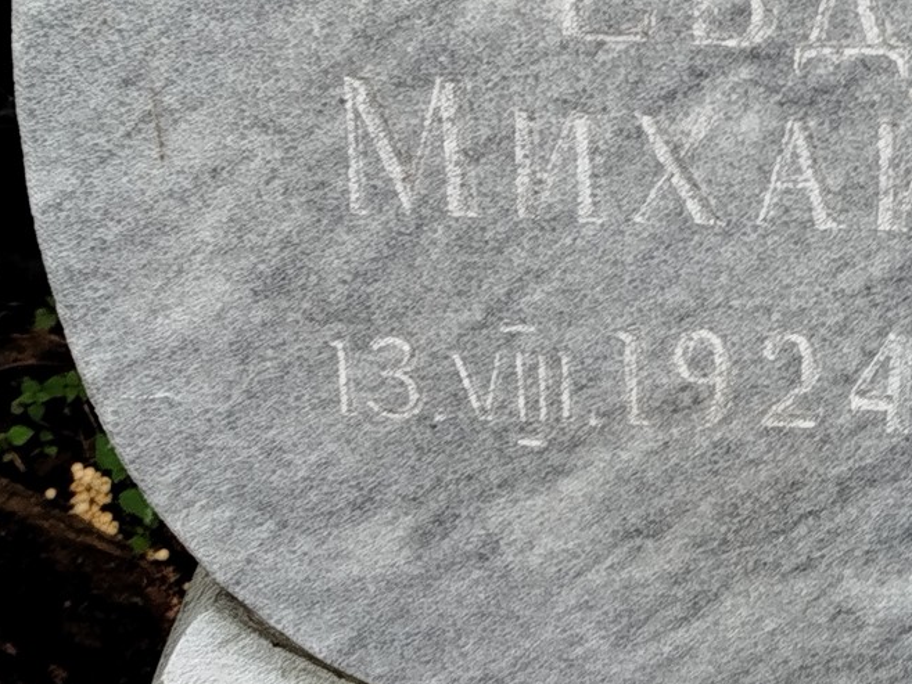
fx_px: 2767
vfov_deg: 14.0
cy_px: 101
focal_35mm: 105
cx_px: 857
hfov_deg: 18.3
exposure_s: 1/50
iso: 50
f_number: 1.7
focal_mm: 5.31
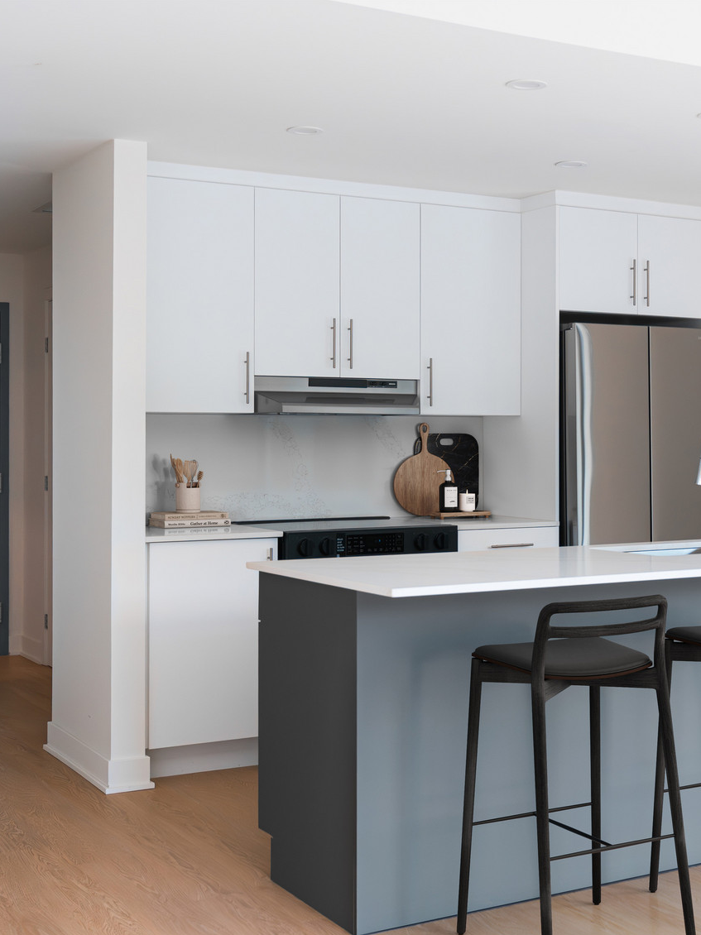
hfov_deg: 28.8
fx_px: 1351
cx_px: 505
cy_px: 475
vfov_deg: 38.2
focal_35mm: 50
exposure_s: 1/640
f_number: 4.5
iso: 1250
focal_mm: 34
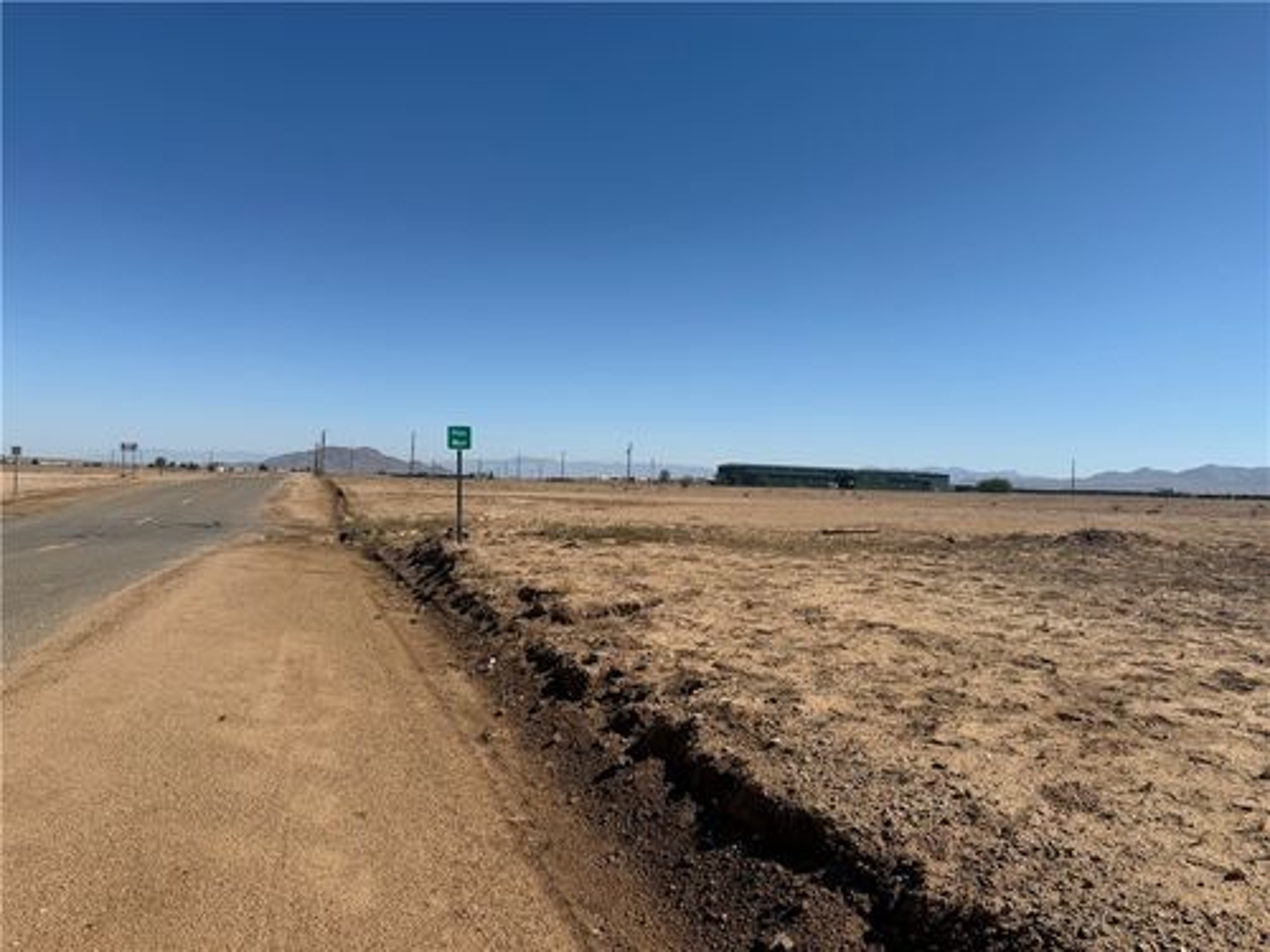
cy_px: 476
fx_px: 881
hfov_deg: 71.6
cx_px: 635
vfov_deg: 56.8
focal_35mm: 24
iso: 80
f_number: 1.78
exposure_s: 1/7353
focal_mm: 6.76
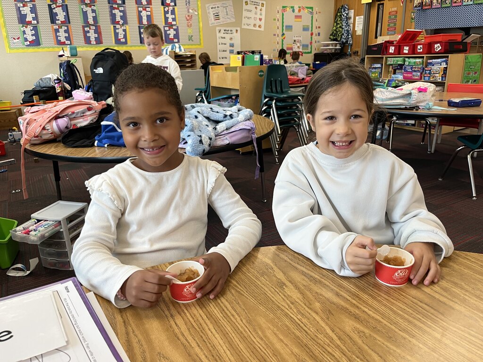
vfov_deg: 53.1
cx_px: 242
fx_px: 363
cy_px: 181
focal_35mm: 26
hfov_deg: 67.3
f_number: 1.6
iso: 100
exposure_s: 1/50
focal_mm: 5.1
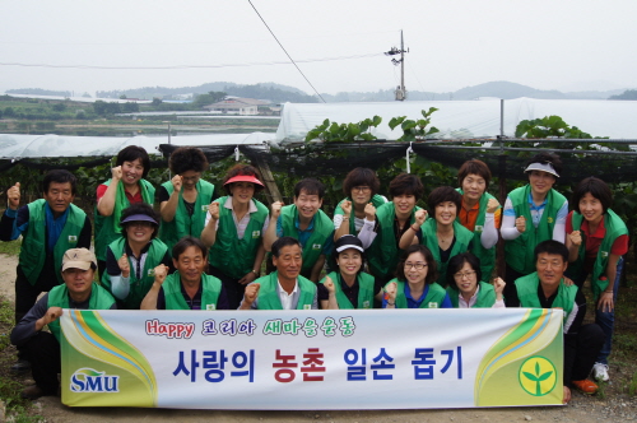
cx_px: 318
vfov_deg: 36.8
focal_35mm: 36
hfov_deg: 53.2
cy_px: 212
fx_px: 636
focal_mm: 24
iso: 100
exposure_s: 1/60
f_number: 10
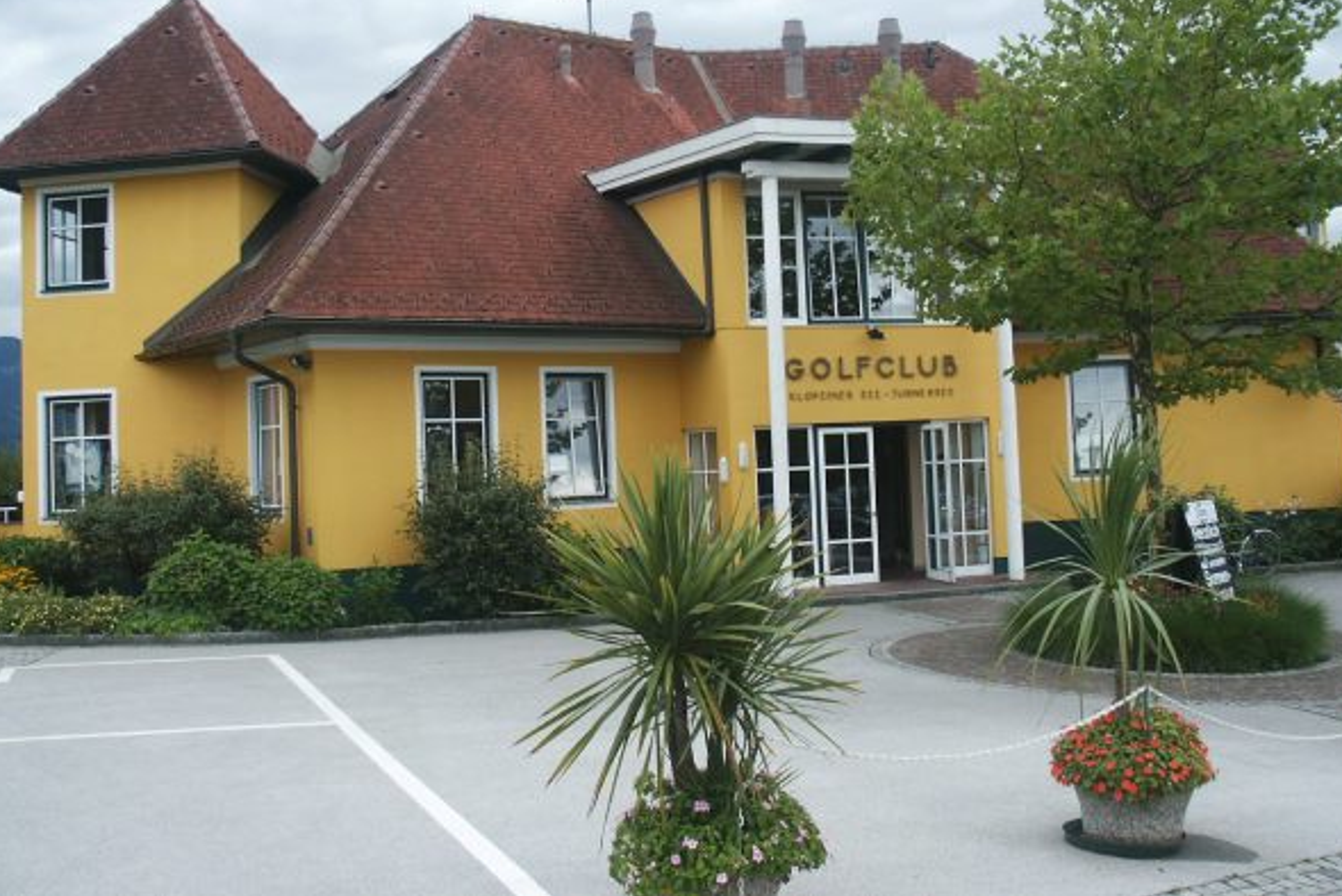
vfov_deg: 35.9
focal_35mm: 37
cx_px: 671
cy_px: 387
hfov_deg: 51.9
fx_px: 1380
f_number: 3
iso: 64
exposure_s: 1/180
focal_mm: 7.19
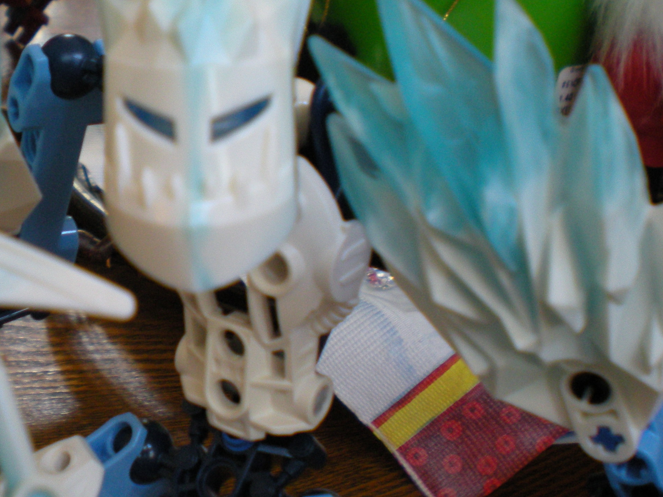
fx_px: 1245
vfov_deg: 22.5
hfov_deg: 29.5
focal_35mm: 65
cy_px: 163
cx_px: 185
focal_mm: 6.3
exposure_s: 1/19.2
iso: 200
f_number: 3.1
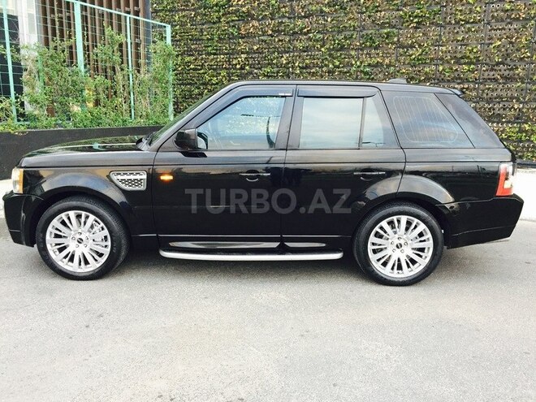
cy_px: 201
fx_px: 449
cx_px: 268
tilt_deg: -11.5
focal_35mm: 29
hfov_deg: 61.7
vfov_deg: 48.2
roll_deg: -1.9
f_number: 2.2
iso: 80
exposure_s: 1/33
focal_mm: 4.15
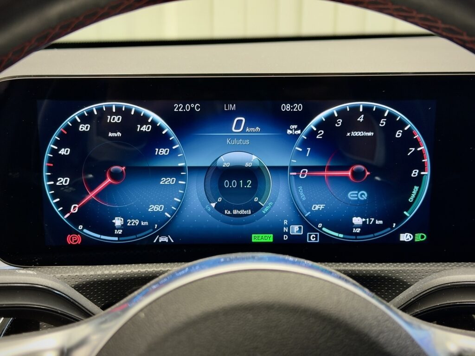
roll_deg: -0.3
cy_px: 178
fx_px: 659
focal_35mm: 48
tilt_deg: -16.3
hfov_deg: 39.7
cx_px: 238
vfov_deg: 30.3
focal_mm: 6.76
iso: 320
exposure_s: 1/40
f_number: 1.78
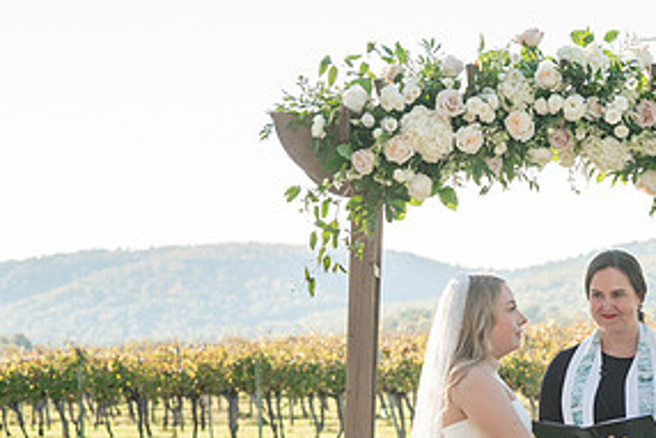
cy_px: 423
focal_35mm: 148
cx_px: 594
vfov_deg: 9.2
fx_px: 2698
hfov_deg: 13.7
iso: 500
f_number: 5.6
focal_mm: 70
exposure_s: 1/500
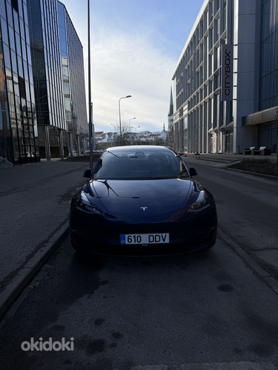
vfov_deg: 71.6
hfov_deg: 56.8
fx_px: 257
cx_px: 139
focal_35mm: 24
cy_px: 185
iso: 80
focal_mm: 6.76
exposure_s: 1/4975
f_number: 1.78
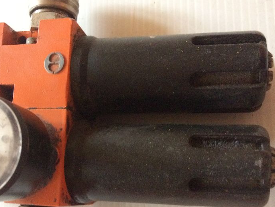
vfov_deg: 34.0
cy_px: 140
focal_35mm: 42
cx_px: 120
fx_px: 334
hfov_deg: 44.7
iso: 320
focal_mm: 4.15
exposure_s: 1/17
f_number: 2.2
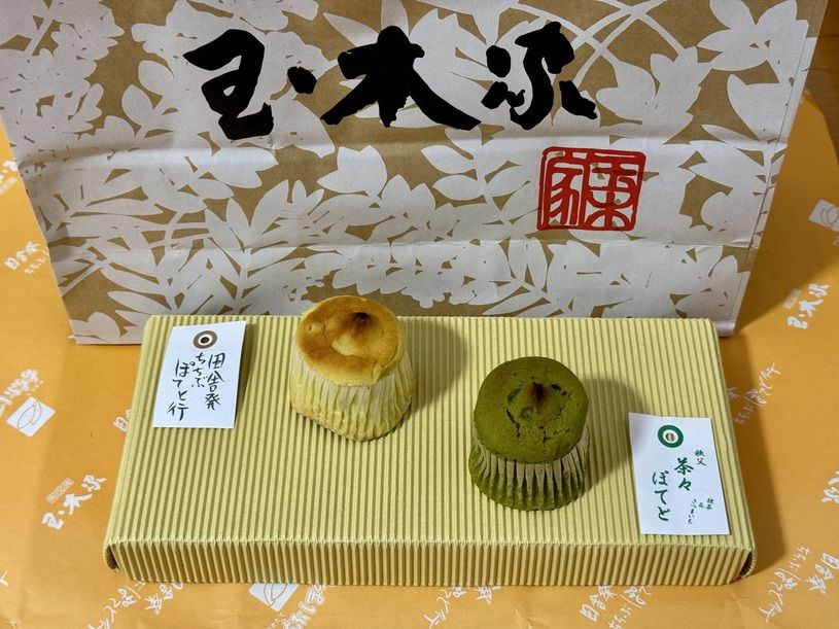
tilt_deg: -52.1
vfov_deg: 30.3
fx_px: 1163
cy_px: 314
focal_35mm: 48
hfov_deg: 39.7
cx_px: 420
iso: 200
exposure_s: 1/50
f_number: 1.78
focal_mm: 6.76
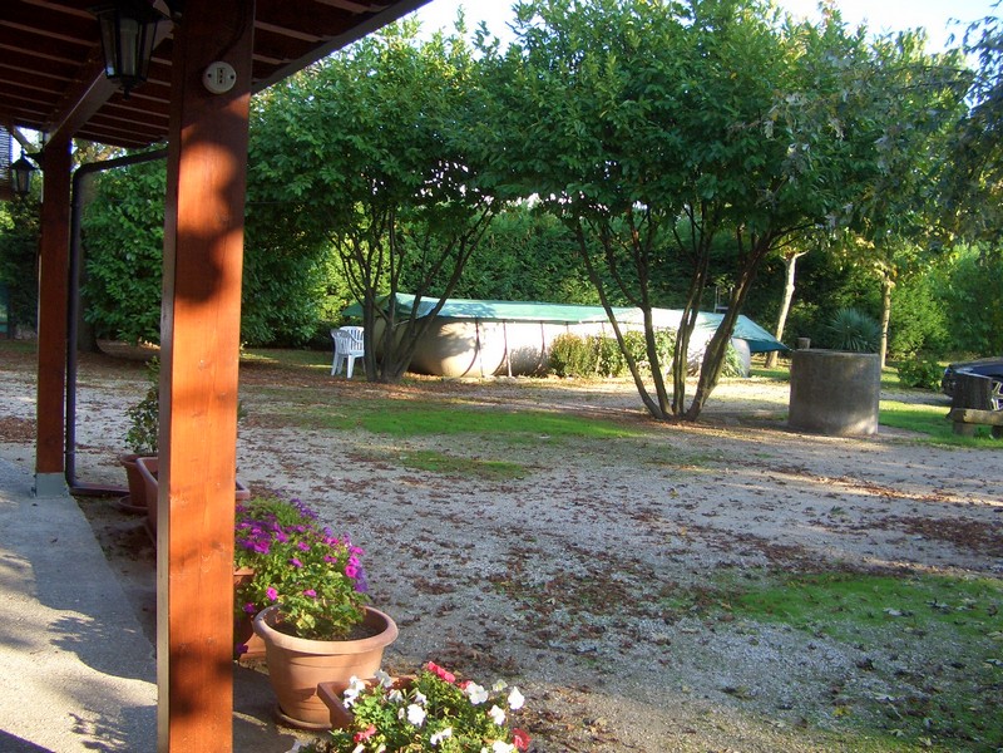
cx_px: 502
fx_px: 1014
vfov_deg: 40.7
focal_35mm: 35
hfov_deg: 52.6
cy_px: 376
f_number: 2.6
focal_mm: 5.8
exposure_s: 1/160
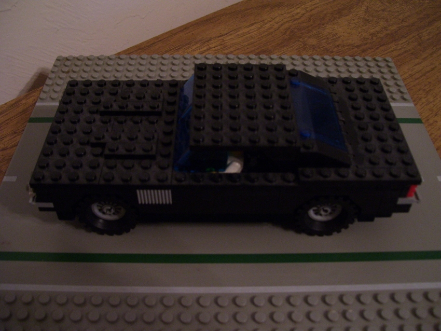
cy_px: 166
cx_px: 220
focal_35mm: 37
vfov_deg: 38.7
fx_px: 472
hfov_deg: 50.1
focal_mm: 6
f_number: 2.7
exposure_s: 1/8
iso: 160
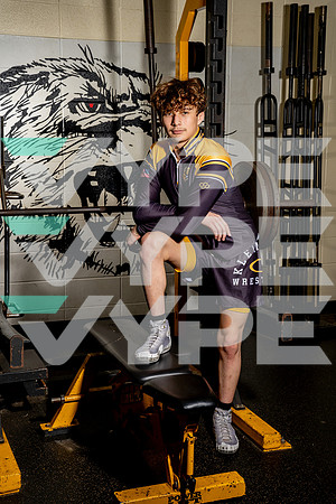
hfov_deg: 24.2
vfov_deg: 35.6
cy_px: 252
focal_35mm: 56
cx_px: 168
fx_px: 784
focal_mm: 56
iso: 100
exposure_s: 1/200
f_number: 8
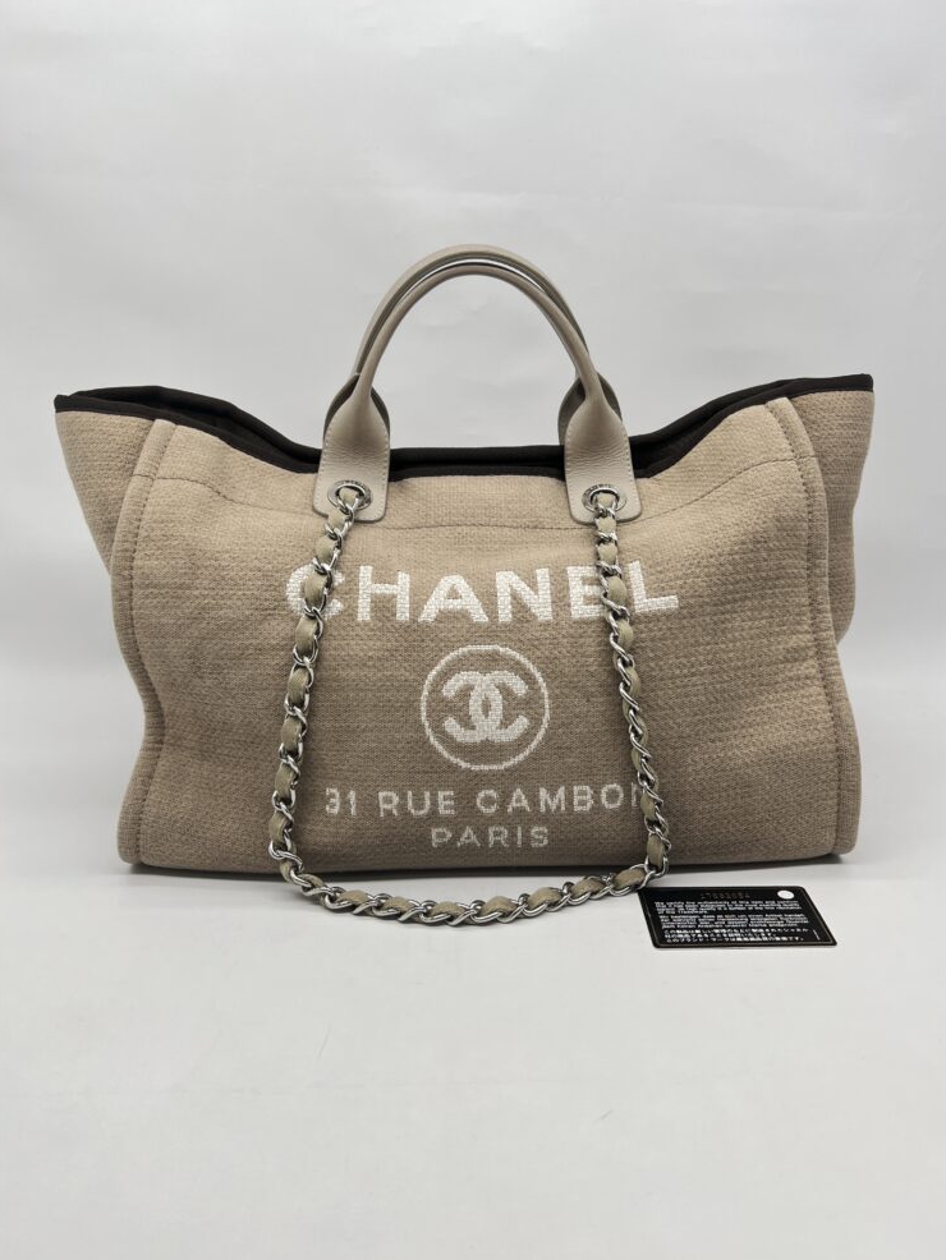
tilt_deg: -14.9
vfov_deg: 65.3
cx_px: 477
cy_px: 620
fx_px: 983
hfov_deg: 51.4
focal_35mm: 27
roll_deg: +0.4
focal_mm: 5.7
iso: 32
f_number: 1.5
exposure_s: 1/125
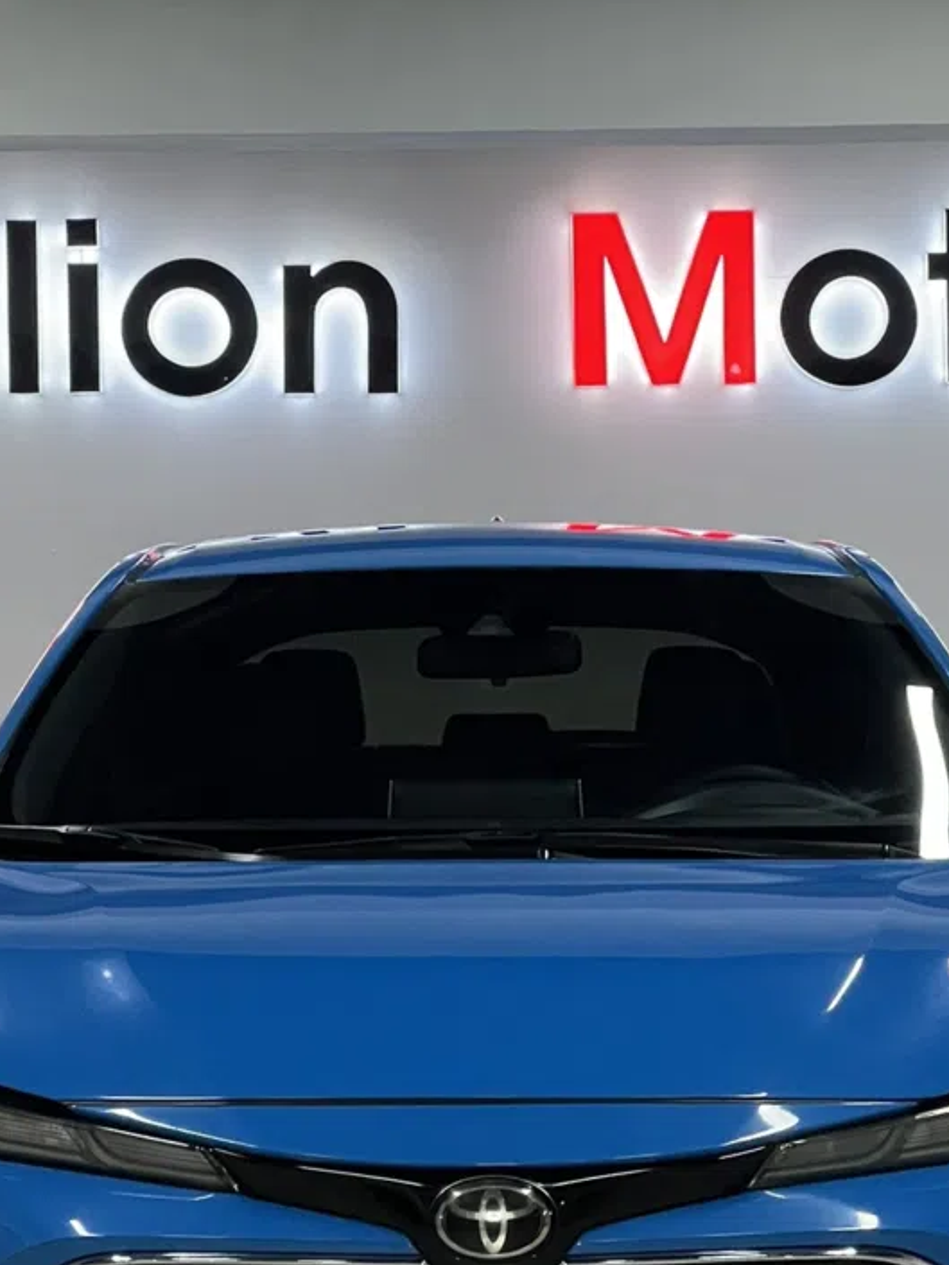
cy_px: 1006
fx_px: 5445
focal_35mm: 149
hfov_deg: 10.0
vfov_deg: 13.2
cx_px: 488
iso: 400
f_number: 2.8
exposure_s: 1/60
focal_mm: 9
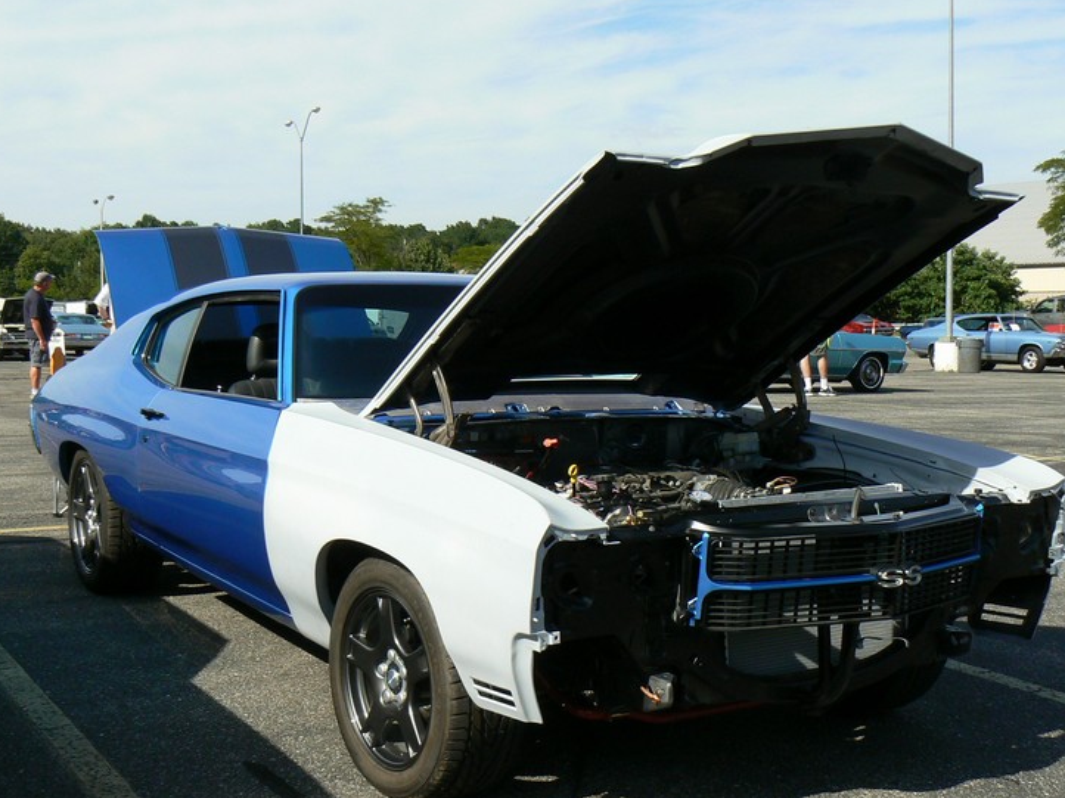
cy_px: 401
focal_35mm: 41
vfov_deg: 35.1
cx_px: 500
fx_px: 1261
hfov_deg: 45.8
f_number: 6.3
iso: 80
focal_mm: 6
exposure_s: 1/400
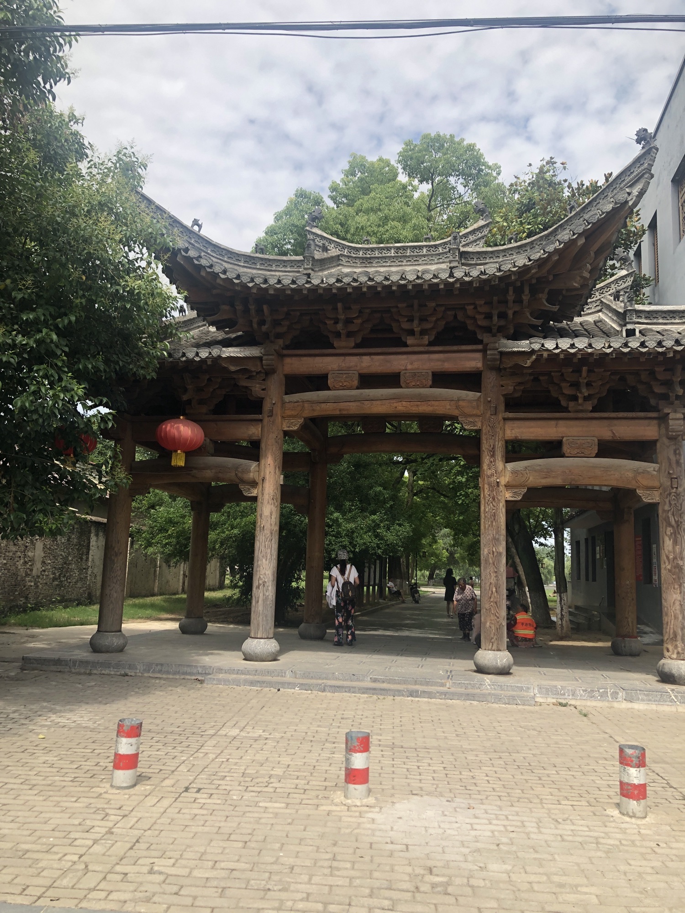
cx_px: 342
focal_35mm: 28
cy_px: 456
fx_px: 739
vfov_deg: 63.4
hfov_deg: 49.7
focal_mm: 3.99
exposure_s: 1/1548
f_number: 1.8
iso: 20
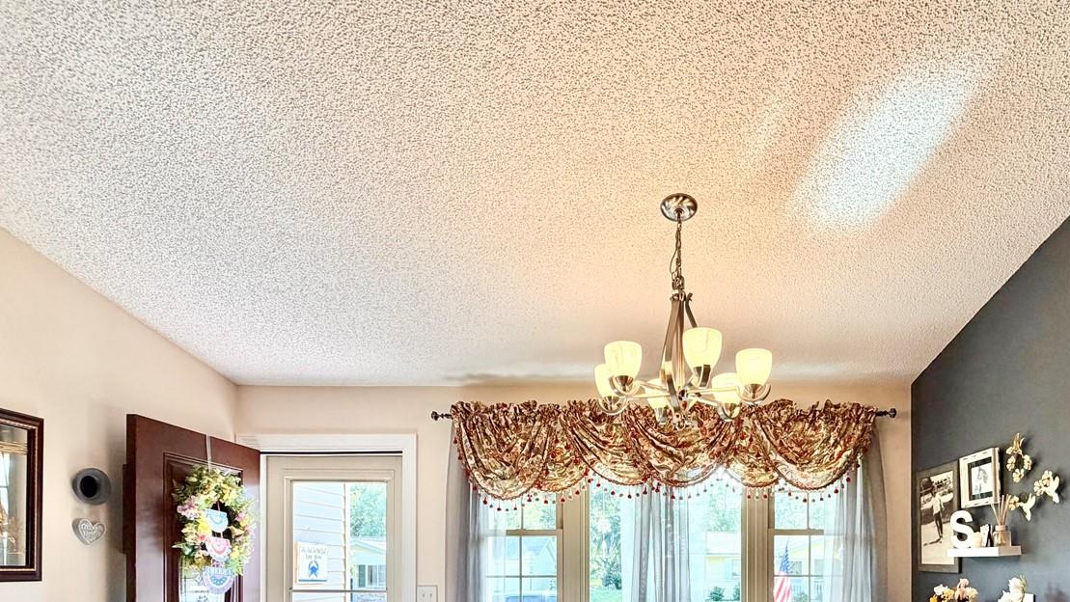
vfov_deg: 45.6
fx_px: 624
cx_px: 664
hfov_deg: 79.8
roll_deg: -0.1
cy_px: 563
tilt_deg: -0.6
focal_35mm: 22
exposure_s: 1/120
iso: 160
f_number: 2.2
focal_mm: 2.22
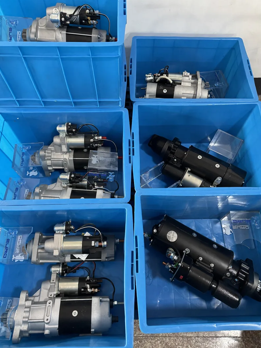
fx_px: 251
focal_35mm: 25
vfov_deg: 69.4
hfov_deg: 54.9
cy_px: 168
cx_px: 131
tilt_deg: -63.0
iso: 500
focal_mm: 6.76
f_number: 1.78
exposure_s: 1/60
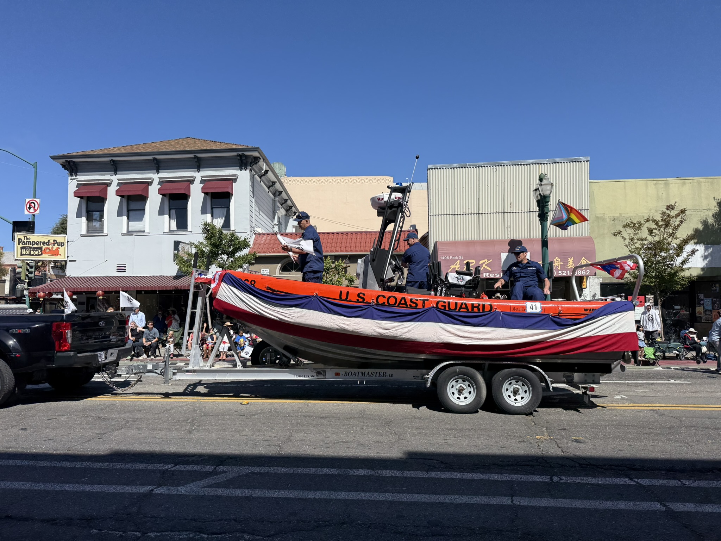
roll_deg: +0.2
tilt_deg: +4.2
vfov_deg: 56.8
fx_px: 500
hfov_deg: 71.6
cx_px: 360
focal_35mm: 24
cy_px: 270
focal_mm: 6.76
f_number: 1.78
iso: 80
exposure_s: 1/5714
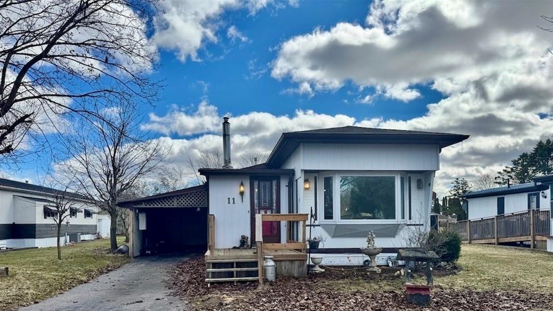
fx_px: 396
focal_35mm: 27
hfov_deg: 69.9
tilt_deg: +0.8
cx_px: 279
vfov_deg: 42.2
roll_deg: +1.0
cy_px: 214
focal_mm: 6.76
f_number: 1.78
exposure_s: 1/7937
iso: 80
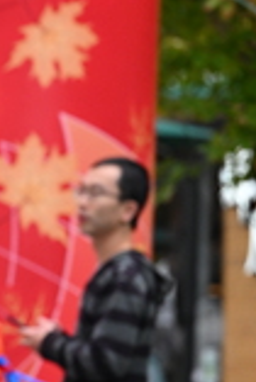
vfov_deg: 6.5
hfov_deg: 4.3
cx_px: -162
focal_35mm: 318
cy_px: 202
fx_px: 3384
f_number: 2.8
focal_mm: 91
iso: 1600
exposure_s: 1/1000
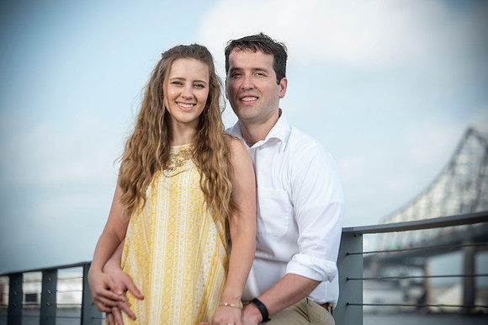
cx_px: 244
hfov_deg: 15.2
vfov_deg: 10.1
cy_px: 162
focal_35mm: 135
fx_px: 1829
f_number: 5.6
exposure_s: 1/200
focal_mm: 135
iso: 50
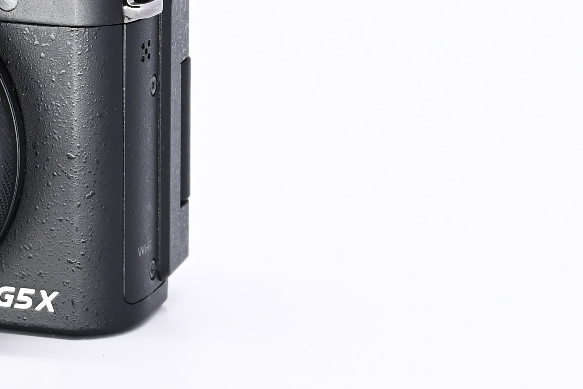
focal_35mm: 271
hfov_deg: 7.5
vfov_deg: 5.1
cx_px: -125
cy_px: 34
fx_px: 4389
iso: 500
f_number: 9
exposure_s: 1/160
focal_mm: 64
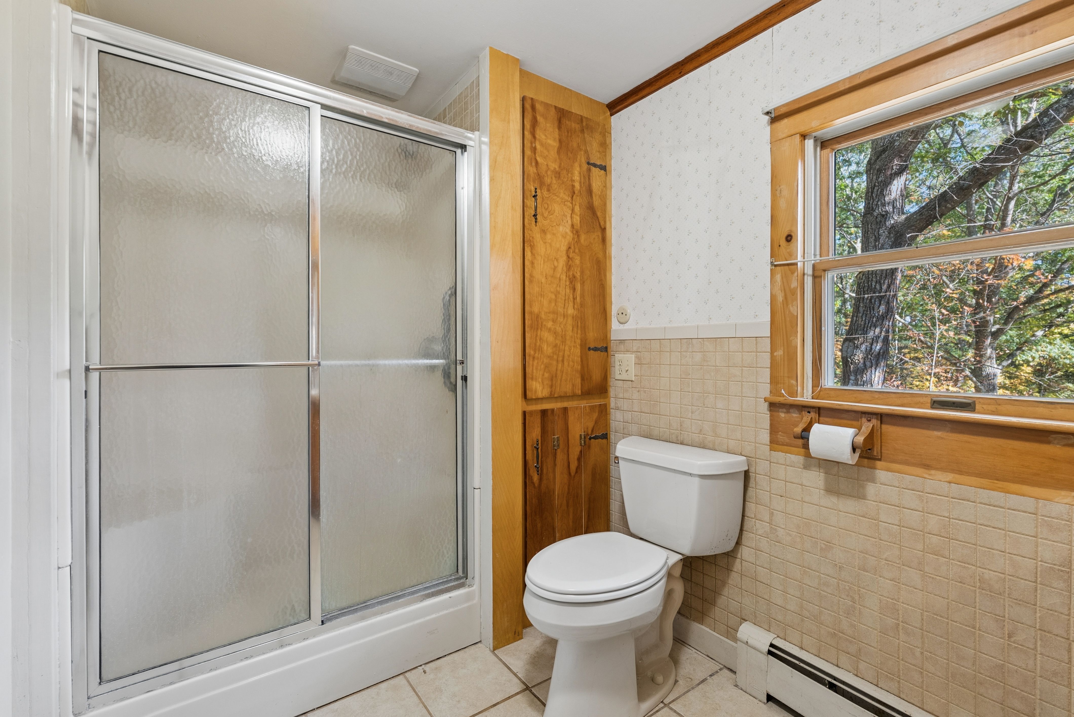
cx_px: 537
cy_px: 358
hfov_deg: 96.7
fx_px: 478
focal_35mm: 16
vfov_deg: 73.8
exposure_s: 1/8
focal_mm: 16
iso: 320
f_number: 7.1
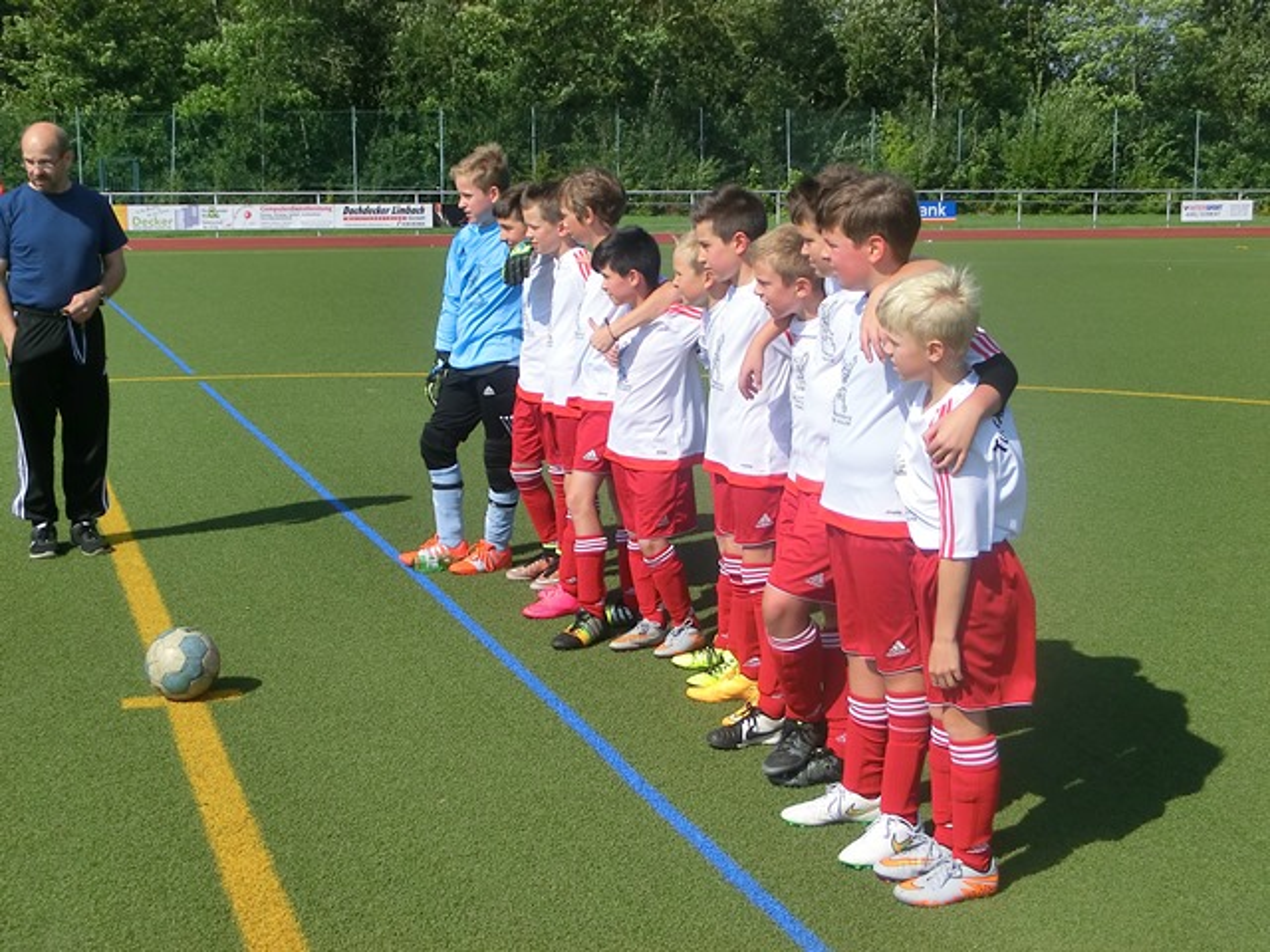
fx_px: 2091
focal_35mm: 57
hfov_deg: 33.8
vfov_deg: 25.7
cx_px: 635
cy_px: 476
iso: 80
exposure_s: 1/800
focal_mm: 10.04
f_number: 4.5
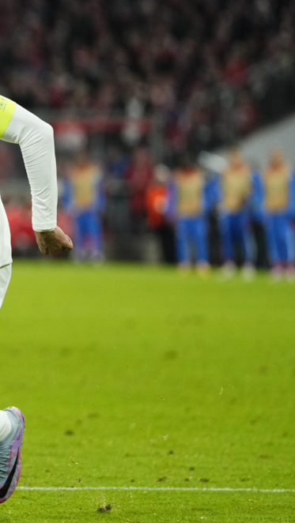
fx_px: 4500
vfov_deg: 6.7
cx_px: -6
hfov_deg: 3.8
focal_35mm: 324
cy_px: 268
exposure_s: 1/1600
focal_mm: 200
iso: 2500
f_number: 2.8
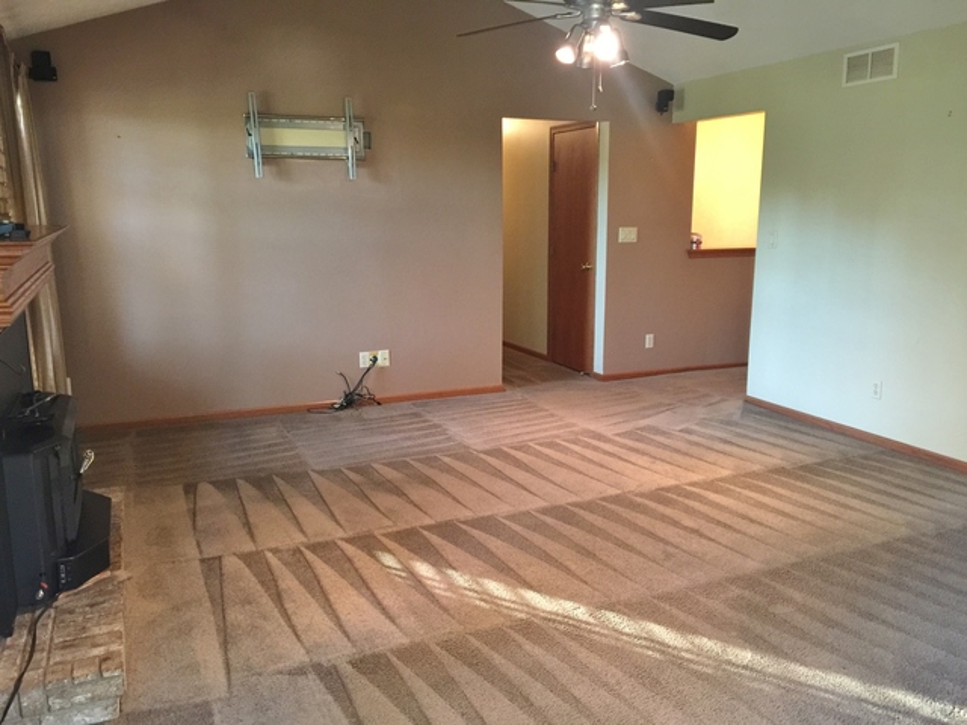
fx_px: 810
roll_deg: -0.7
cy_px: 362
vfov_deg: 48.2
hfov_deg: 61.7
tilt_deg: -11.2
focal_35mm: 29
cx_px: 484
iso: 125
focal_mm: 4.15
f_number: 2.2
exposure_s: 1/10
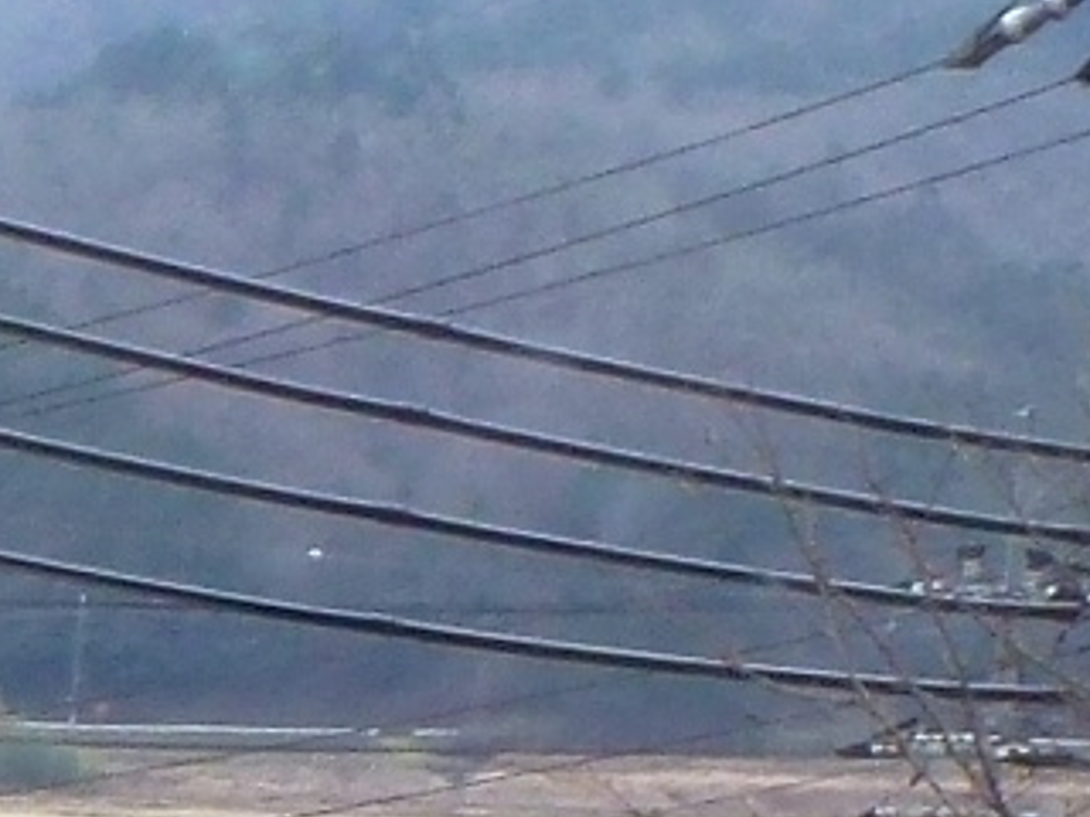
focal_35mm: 192
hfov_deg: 9.0
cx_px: -1778
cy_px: 2298
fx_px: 6046
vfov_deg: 7.1
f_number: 4
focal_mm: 4.3
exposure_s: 1/125
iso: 100
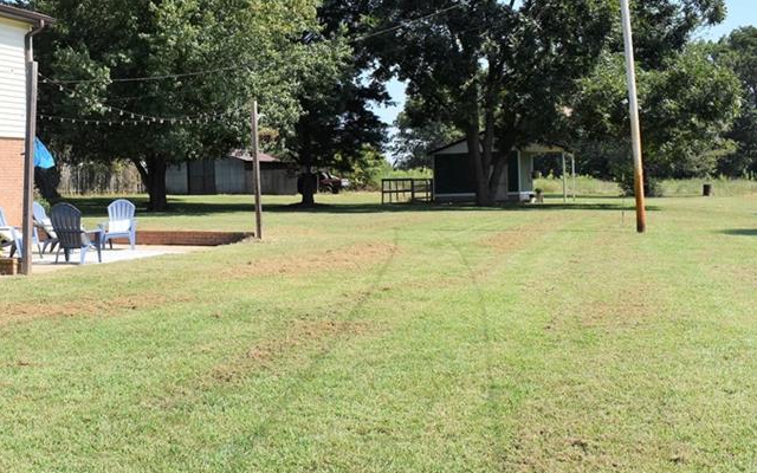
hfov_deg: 44.7
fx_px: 908
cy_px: 213
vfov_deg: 29.2
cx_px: 260
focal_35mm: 44
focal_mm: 18
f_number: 11
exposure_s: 1/500
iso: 200
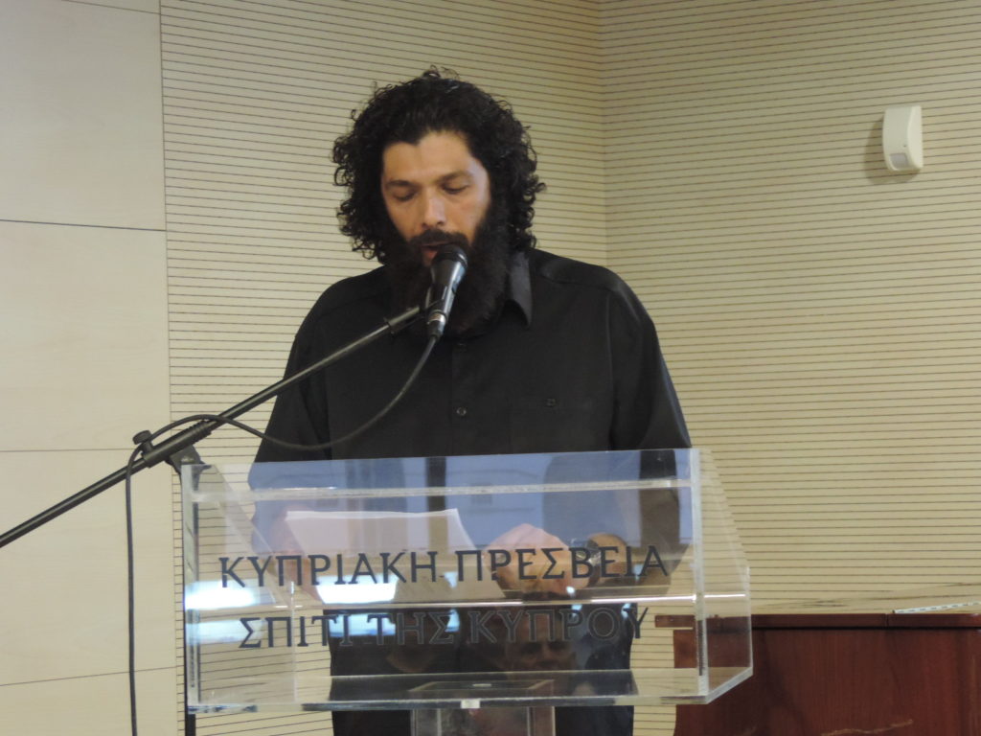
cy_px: 368
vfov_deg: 12.3
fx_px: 3401
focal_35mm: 120
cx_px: 490
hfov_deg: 16.4
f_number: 4.2
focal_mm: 21.4
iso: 800
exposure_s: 1/13
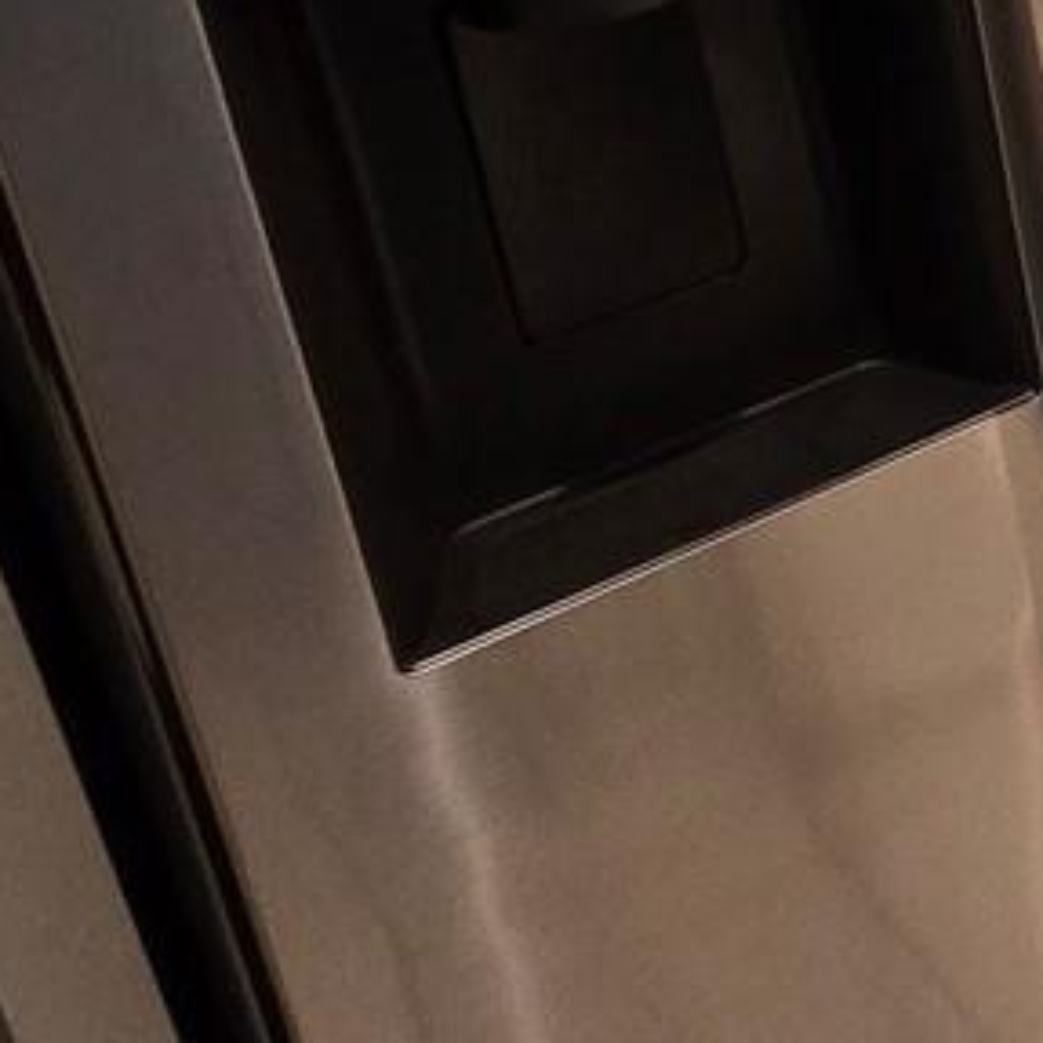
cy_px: -120
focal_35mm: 64
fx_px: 2182
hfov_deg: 18.4
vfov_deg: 24.9
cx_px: 2057
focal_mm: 2.2
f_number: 2.2
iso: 400
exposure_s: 1/60
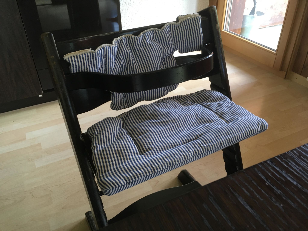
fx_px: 258
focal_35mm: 29
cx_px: 154
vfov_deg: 48.2
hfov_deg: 61.7
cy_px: 116
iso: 100
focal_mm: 4.15
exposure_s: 1/33
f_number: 2.2
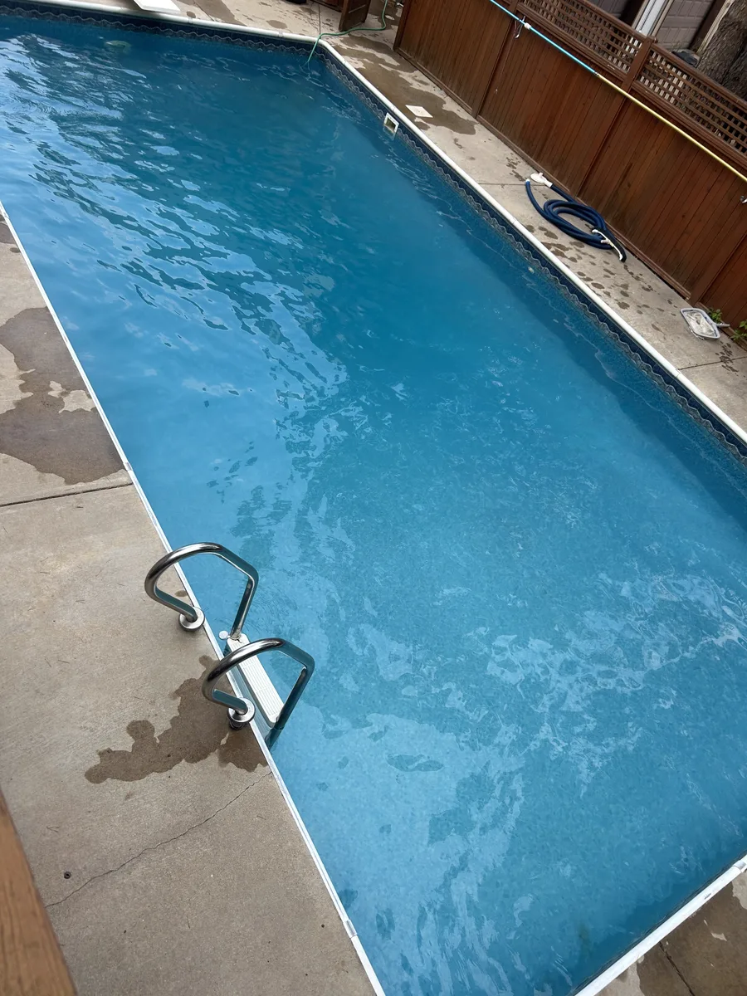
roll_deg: -23.6
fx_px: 748
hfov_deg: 53.1
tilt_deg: -44.6
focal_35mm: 26
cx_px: 374
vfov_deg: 67.3
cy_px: 498
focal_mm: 5.7
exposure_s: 1/121
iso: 32
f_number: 1.5
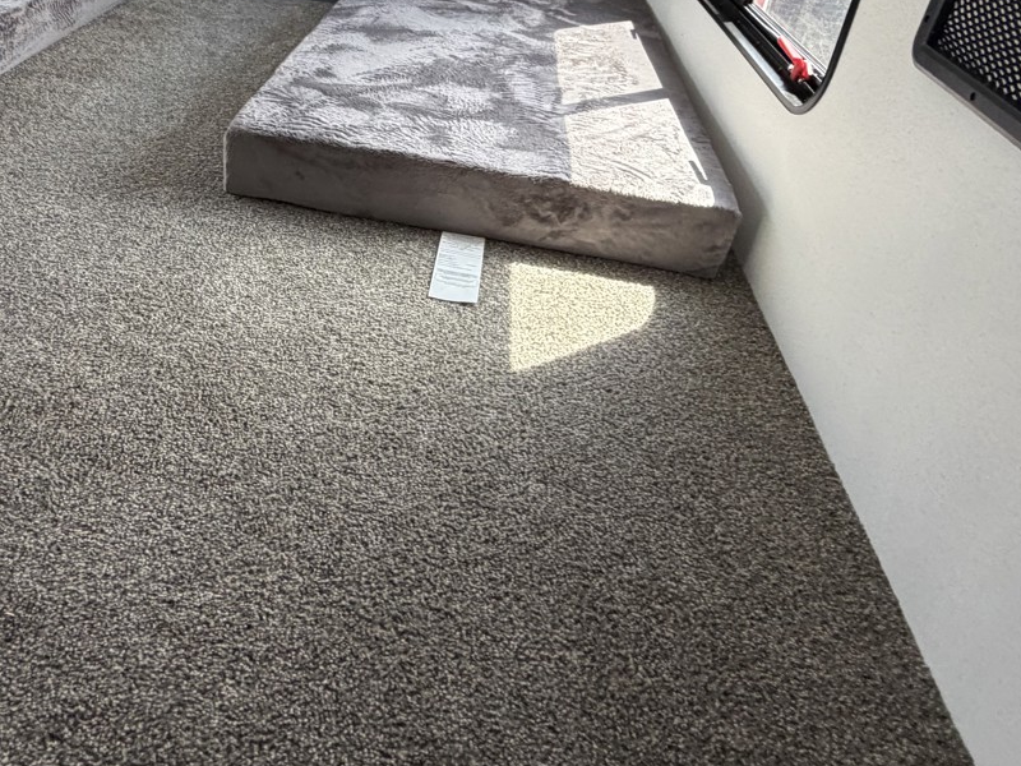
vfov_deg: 47.2
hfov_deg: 61.6
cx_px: 325
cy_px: 157
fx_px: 826
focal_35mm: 28
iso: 320
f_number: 2.2
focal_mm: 2.22
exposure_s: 1/121
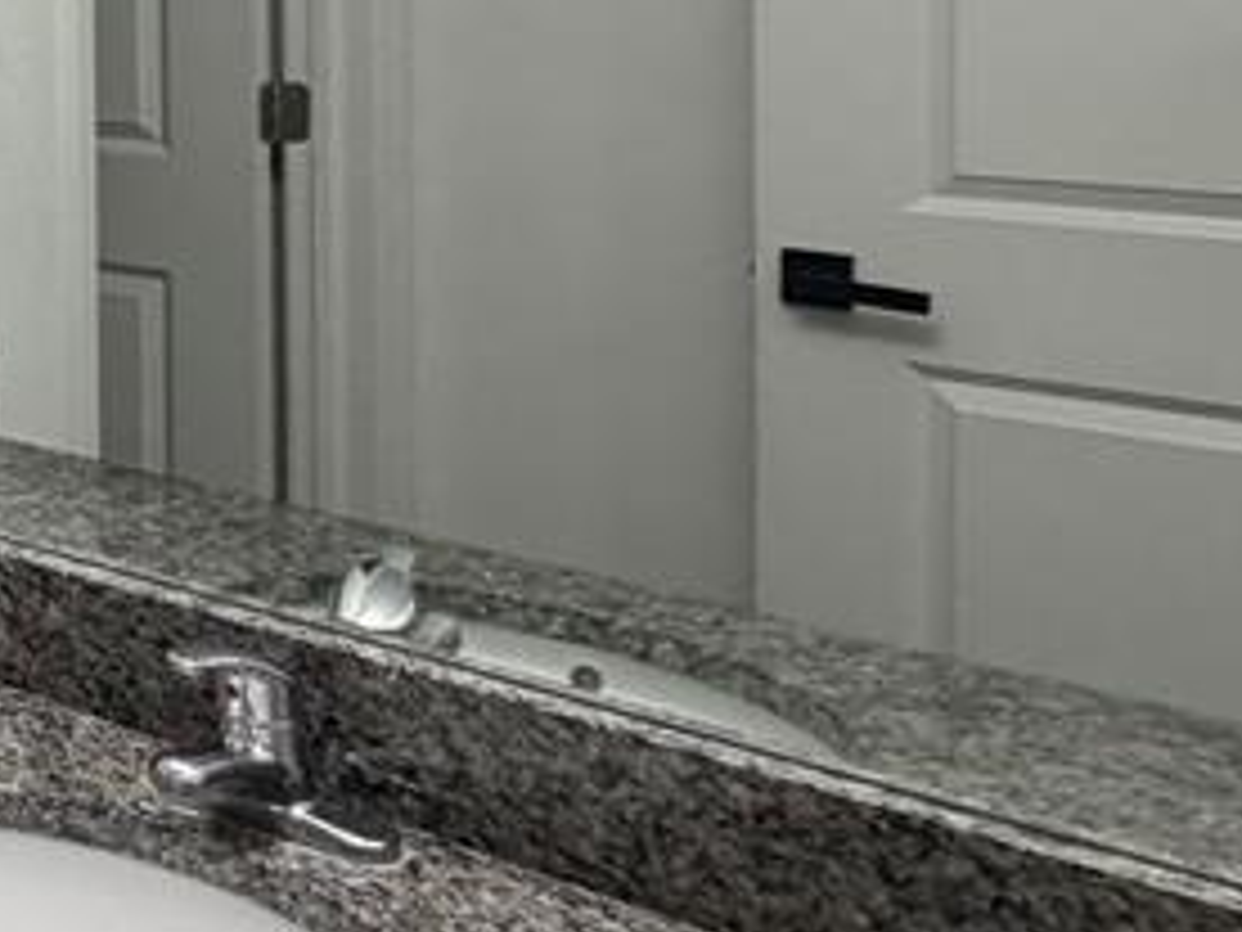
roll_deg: +2.9
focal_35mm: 52
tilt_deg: +0.1
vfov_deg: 26.3
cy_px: -41
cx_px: -774
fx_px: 1866
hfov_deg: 24.7
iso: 200
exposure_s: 1/120
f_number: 2.2
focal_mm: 2.22
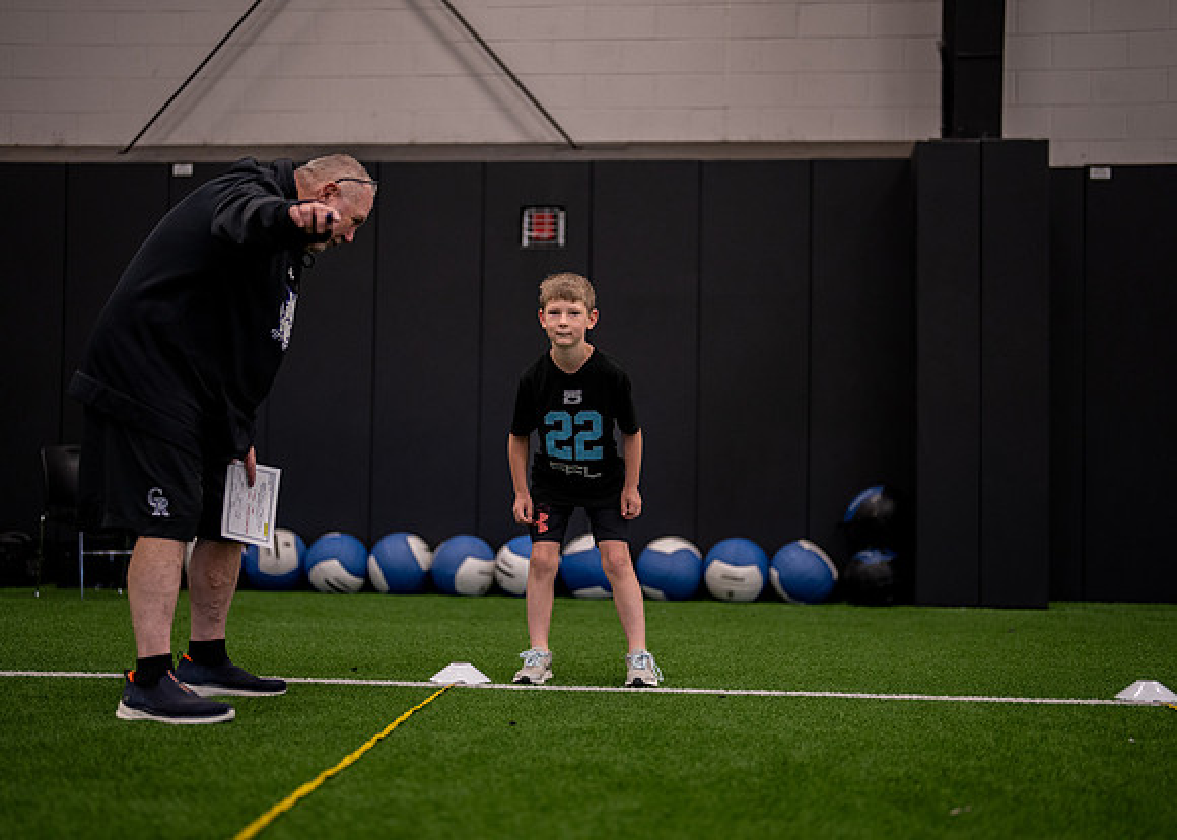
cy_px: 420
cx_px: 588
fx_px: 1751
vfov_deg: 27.0
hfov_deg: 37.2
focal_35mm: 52
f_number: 1.2
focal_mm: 50
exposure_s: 1/1000
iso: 1600
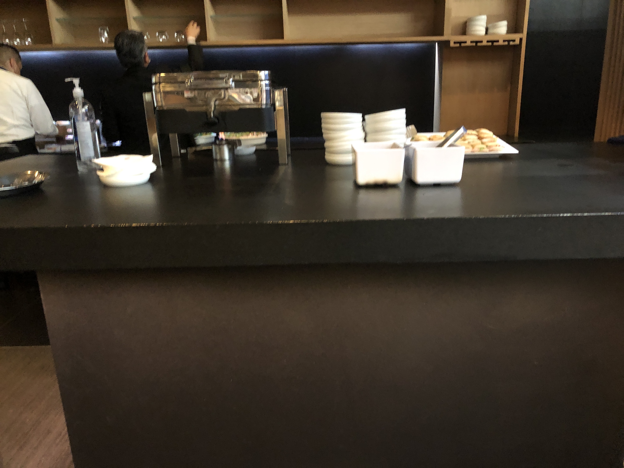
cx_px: 312
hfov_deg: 63.4
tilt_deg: -17.9
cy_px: 234
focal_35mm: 28
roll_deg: +0.3
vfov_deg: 49.7
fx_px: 505
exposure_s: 1/4
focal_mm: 3.99
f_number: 1.8
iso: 125
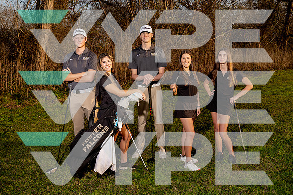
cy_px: 98
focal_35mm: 36
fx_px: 293
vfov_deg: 36.9
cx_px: 146
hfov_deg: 53.1
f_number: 8
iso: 100
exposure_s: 1/250
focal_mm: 36
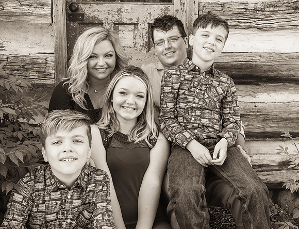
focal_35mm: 46
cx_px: 171
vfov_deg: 31.9
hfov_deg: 40.9
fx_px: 400
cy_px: 114
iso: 400
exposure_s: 1/160
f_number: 6.3
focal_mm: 28
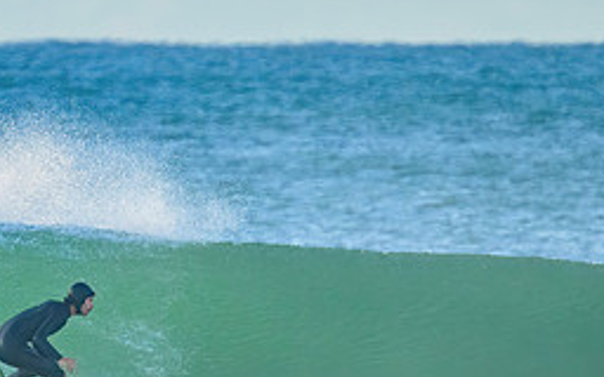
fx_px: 25811
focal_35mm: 1568
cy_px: 404
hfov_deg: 1.3
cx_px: 120
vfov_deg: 0.8
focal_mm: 680
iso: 3200
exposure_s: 1/1600
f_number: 11
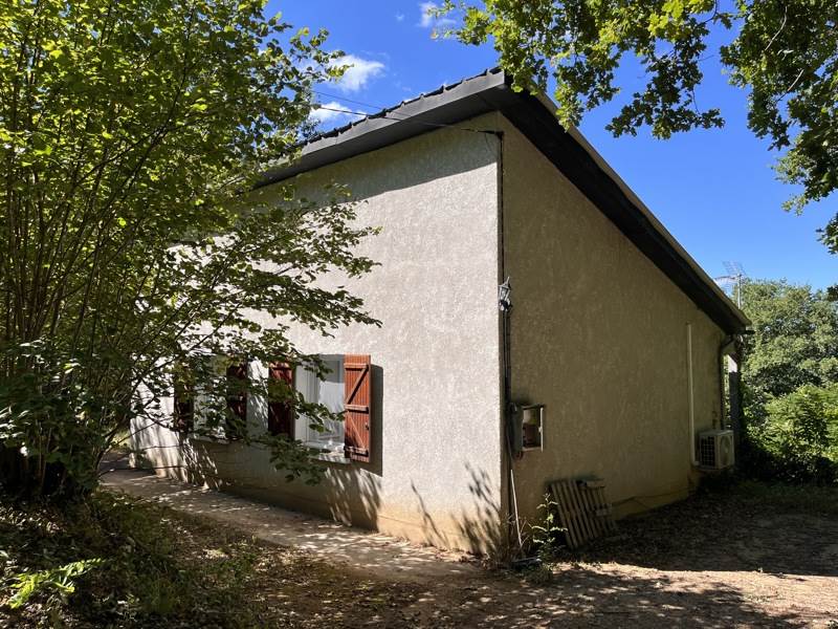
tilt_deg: +3.5
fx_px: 629
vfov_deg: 53.1
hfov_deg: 67.3
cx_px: 419
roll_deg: -0.3
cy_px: 314
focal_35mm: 26
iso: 50
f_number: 1.6
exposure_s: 1/2024
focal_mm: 5.1
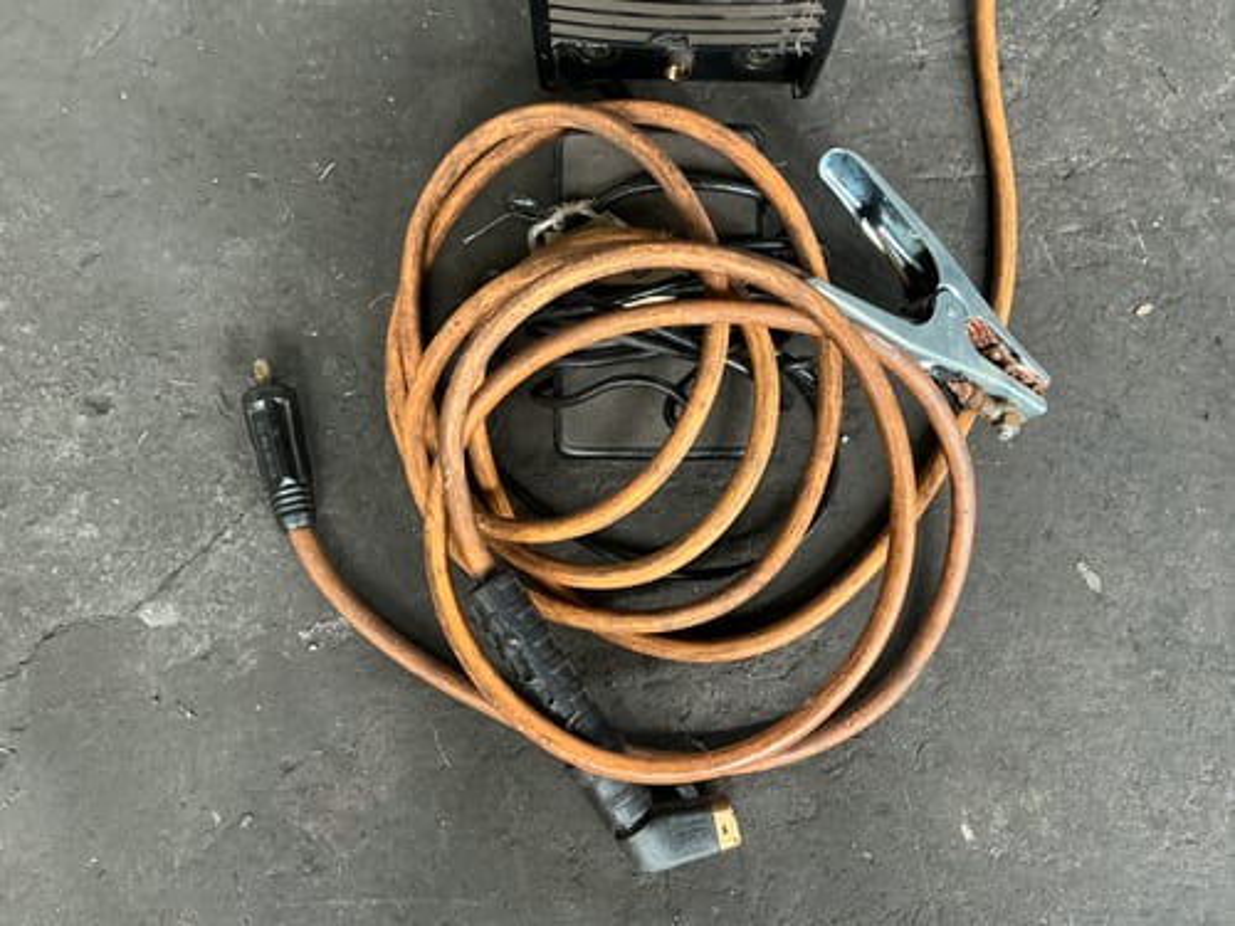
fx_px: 999
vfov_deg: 49.7
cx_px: 618
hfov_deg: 63.4
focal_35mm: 28
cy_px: 463
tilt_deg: -75.5
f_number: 1.8
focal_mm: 3
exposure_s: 1/60
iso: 160
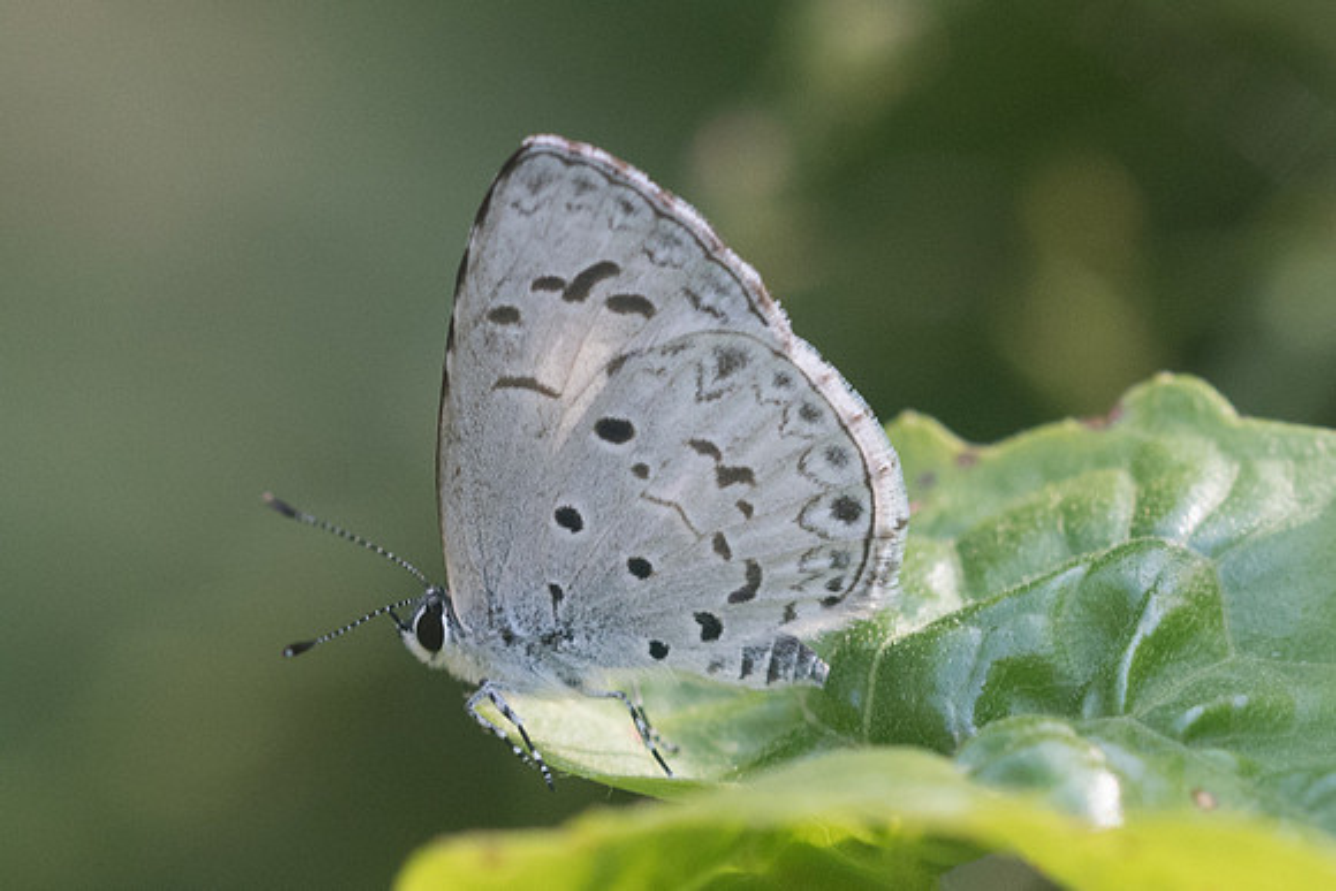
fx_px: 19458
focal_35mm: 524
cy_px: 469
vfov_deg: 2.6
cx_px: 724
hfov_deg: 3.9
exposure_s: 1/250
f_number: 7.1
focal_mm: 150
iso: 1000
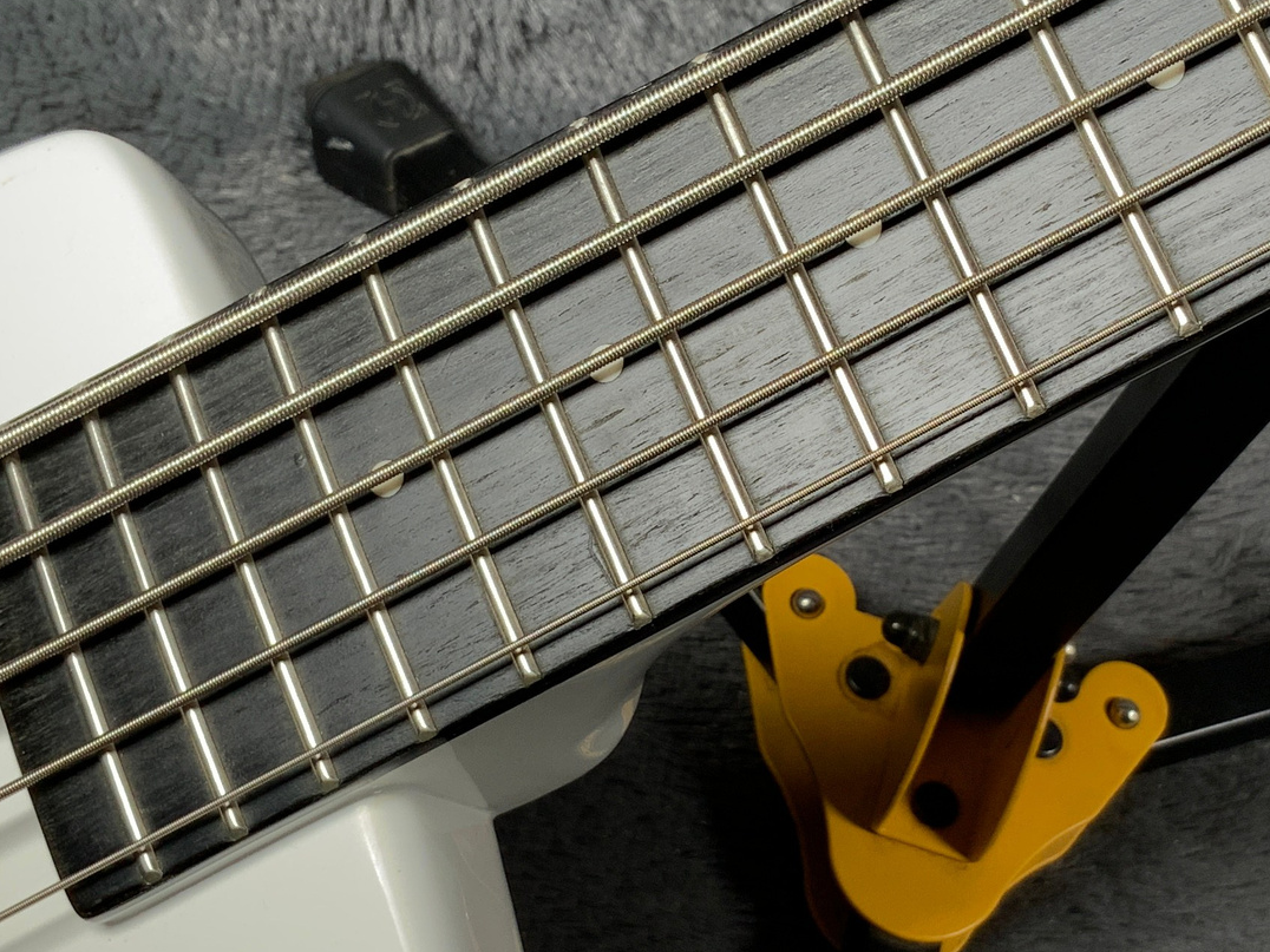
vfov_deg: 21.3
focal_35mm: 69
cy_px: 503
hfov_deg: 28.0
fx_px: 2531
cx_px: 827
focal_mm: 3
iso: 25
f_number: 1.8
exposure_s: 1/104
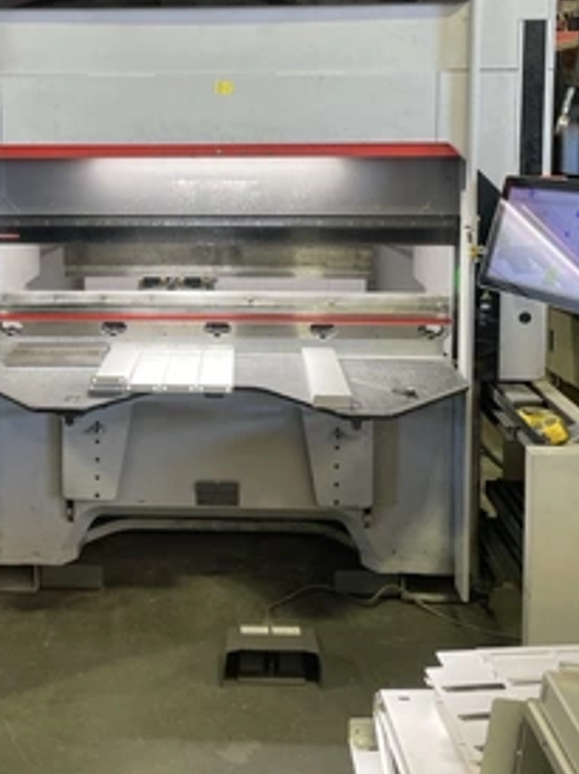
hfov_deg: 37.4
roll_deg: +0.4
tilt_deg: -5.6
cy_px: 218
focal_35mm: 38
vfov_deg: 47.6
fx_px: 849
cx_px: 206
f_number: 1.6
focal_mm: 4.2
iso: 80
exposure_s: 1/60
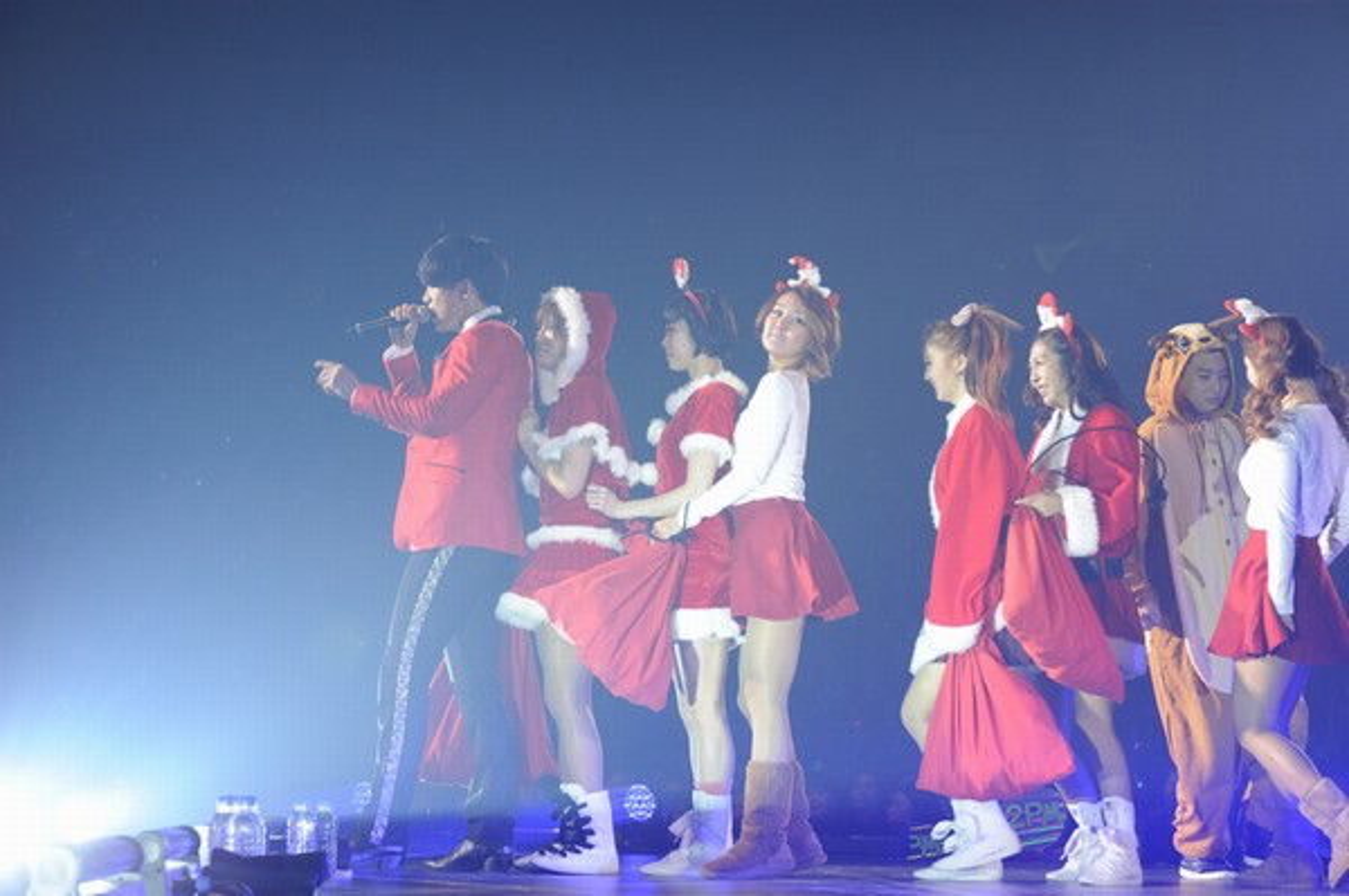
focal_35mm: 98
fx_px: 3669
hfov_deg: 20.8
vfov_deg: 13.9
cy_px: 448
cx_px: 674
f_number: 8
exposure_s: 1/250
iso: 1600
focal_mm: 98
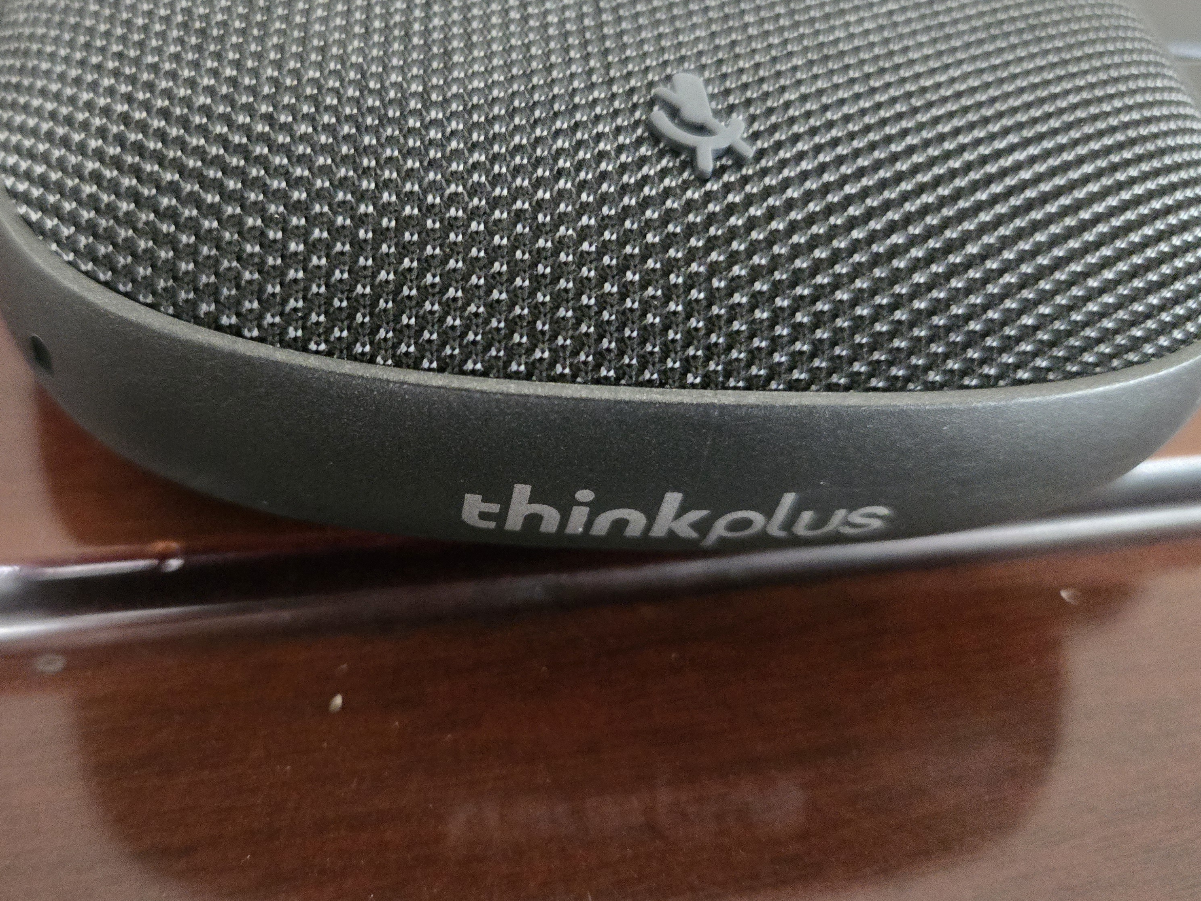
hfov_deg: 58.1
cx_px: 504
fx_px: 1076
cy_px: 378
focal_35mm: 31
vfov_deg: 45.3
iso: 2000
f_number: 1.8
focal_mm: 5.4
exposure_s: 1/100
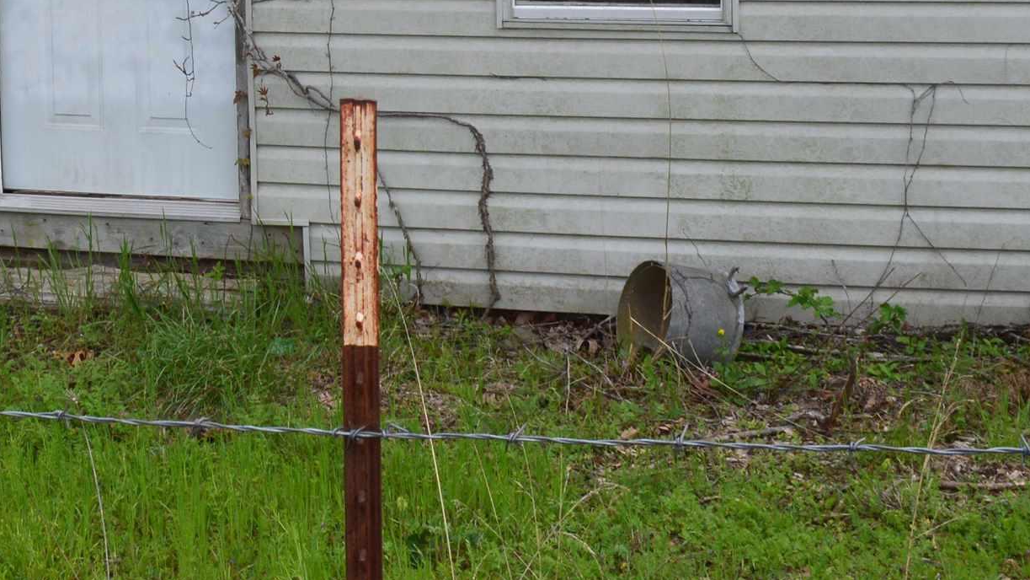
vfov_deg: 15.7
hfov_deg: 28.7
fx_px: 1939
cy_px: -276
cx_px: 132
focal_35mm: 71
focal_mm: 18
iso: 400
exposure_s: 1/250
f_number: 10
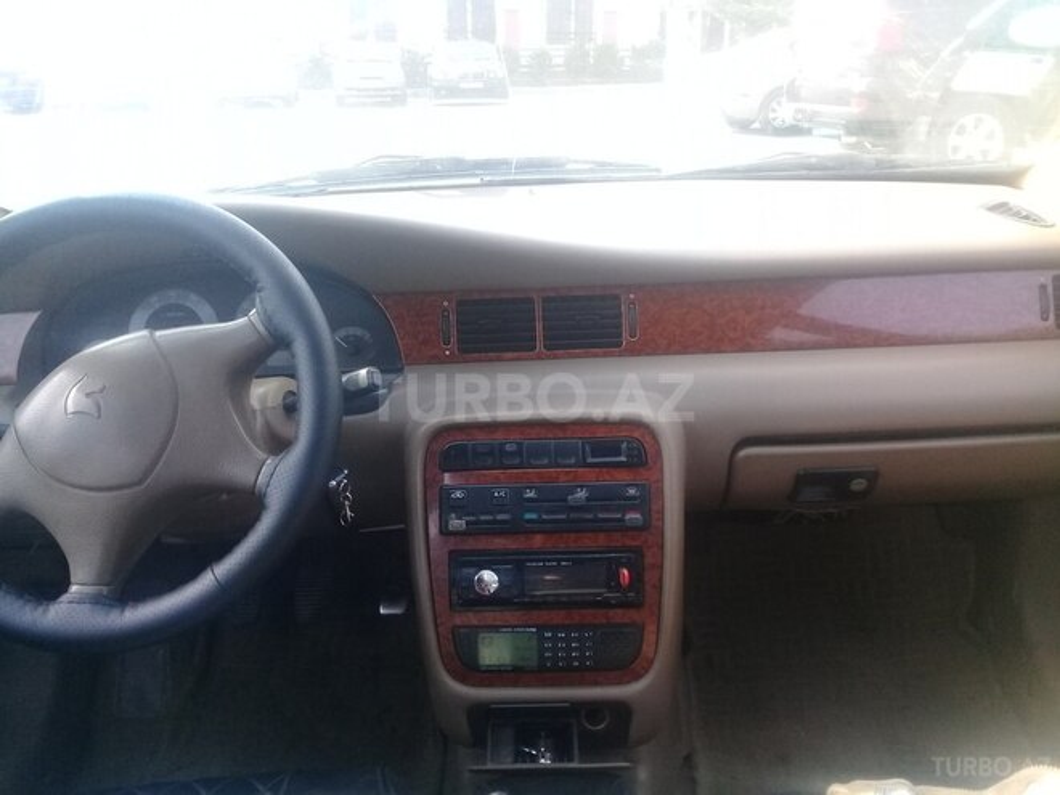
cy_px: 398
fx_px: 949
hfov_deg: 58.4
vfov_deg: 45.4
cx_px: 530
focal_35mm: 31
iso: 64
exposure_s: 1/100
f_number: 2.2
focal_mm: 3.3
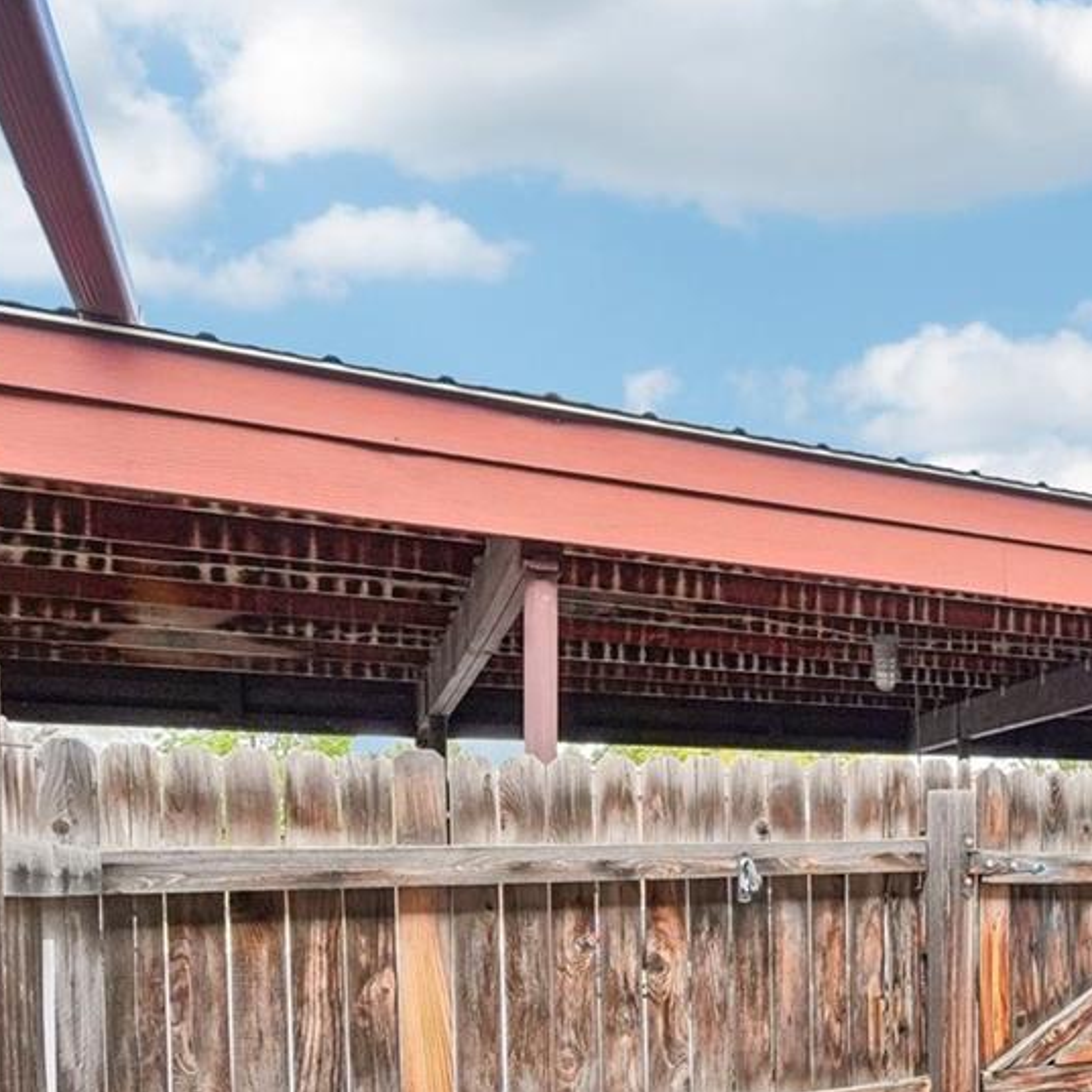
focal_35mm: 38
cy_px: 852
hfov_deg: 31.8
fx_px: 1356
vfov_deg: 42.2
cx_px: 1468
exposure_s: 1/320
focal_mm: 10
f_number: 8
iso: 800
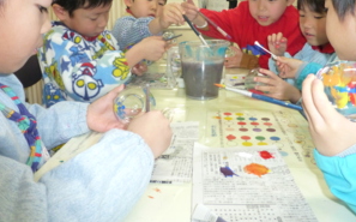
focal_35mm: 30
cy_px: 66
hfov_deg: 62.8
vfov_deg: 41.0
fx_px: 291
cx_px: 193
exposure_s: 1/60
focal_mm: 4.3
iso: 320
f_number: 3.3
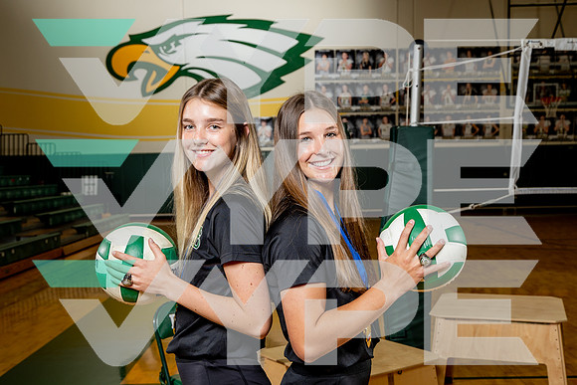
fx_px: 700
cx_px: 292
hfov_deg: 44.8
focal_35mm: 44
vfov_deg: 30.7
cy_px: 224
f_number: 4.5
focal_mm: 31
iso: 200
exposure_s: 1/250
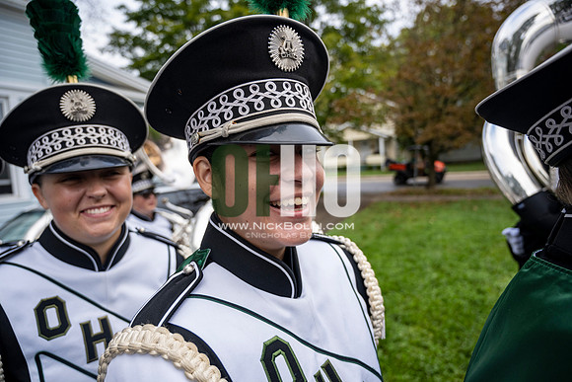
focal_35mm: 24
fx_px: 381
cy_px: 191
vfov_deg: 53.2
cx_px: 286
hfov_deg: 73.7
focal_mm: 24
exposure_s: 1/800
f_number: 4
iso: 400
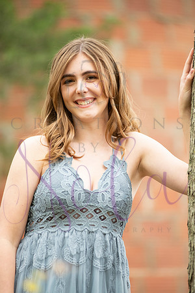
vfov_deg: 10.3
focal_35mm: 200
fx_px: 1625
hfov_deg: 6.9
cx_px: 98
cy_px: 146
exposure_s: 1/320
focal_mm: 200
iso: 1250
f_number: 3.5
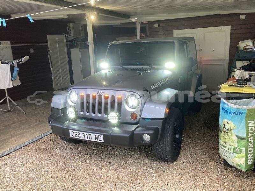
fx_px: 206
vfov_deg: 49.7
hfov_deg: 63.4
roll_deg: +1.6
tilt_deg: -12.8
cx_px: 128
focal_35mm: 28
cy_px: 96
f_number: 1.8
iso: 100
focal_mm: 3.99
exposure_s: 1/50
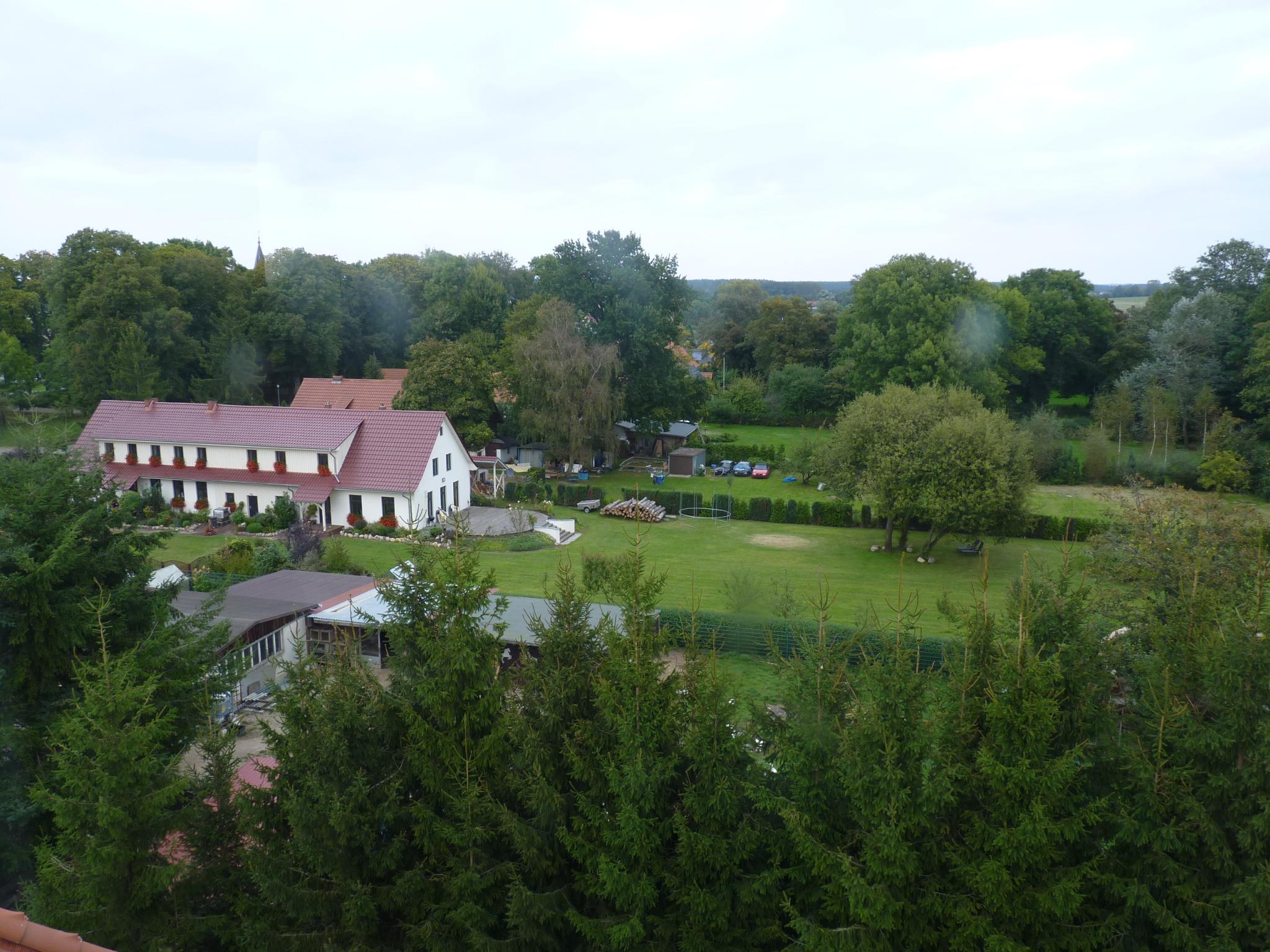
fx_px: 991
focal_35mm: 27
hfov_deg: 65.3
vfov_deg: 51.4
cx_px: 635
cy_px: 476
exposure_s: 1/80
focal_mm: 4.8
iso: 80
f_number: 2.8
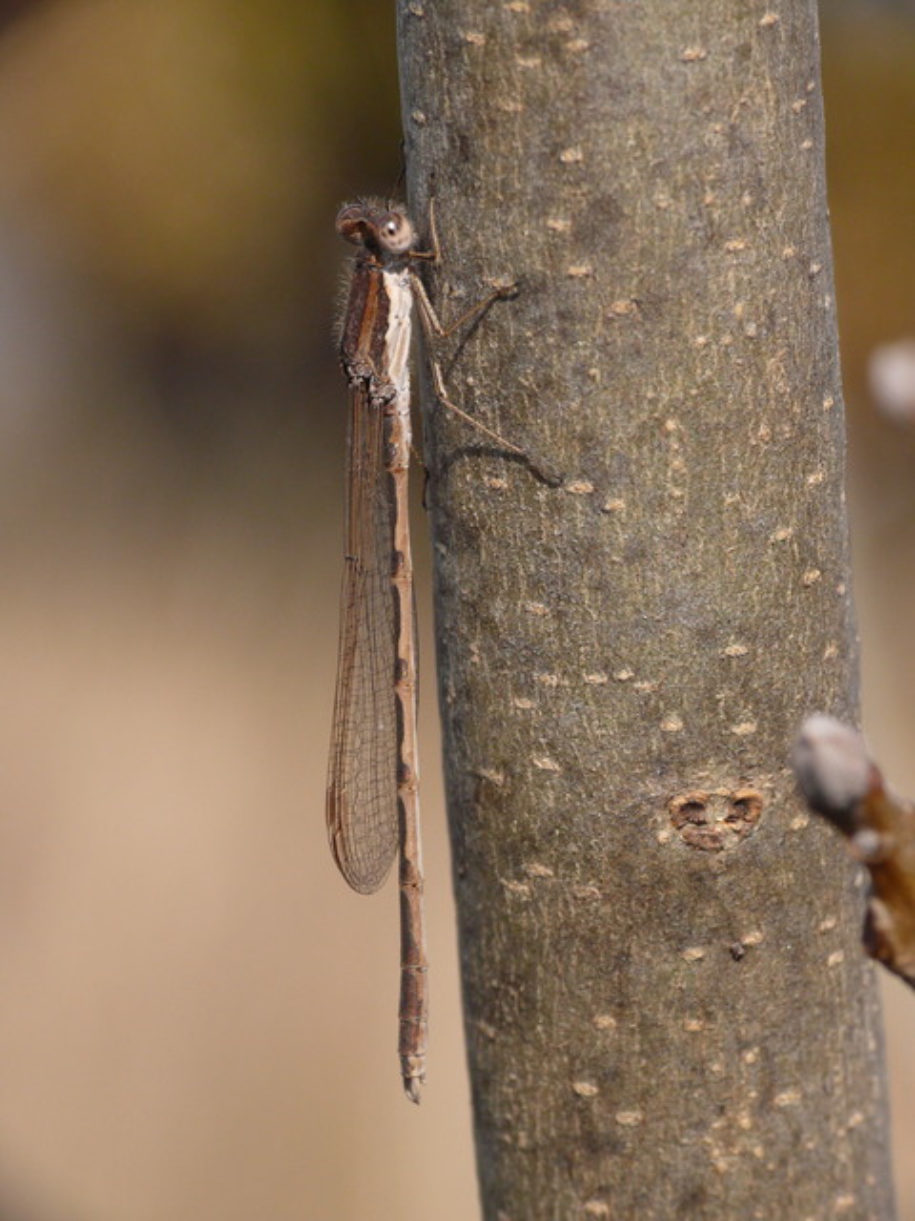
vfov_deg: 13.9
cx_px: 458
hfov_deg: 10.4
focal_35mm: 142
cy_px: 610
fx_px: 5005
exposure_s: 1/500
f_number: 6.3
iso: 200
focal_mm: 30
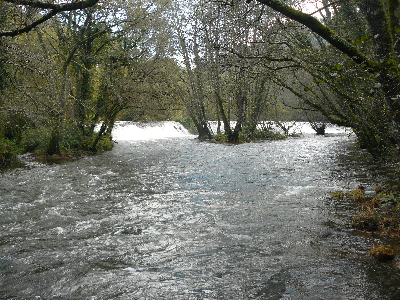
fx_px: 416
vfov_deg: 39.7
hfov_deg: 51.4
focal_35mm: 36
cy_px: 150
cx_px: 200
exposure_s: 1/100
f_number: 3.2
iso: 100
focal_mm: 6
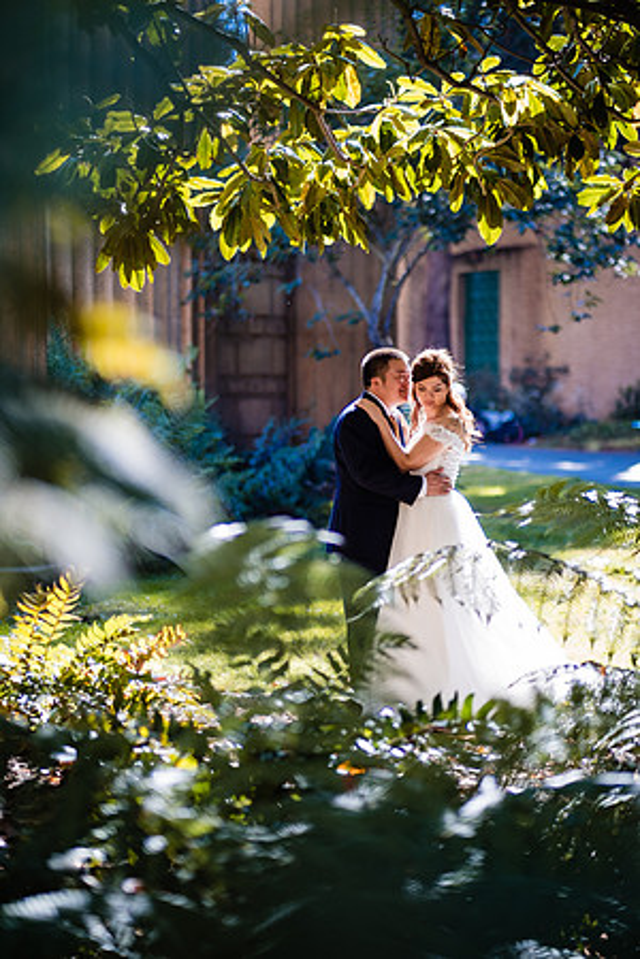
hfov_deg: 16.3
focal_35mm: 84
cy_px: 480
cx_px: 320
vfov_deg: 24.2
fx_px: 2240
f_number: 1.2
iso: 160
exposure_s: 1/800
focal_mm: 56
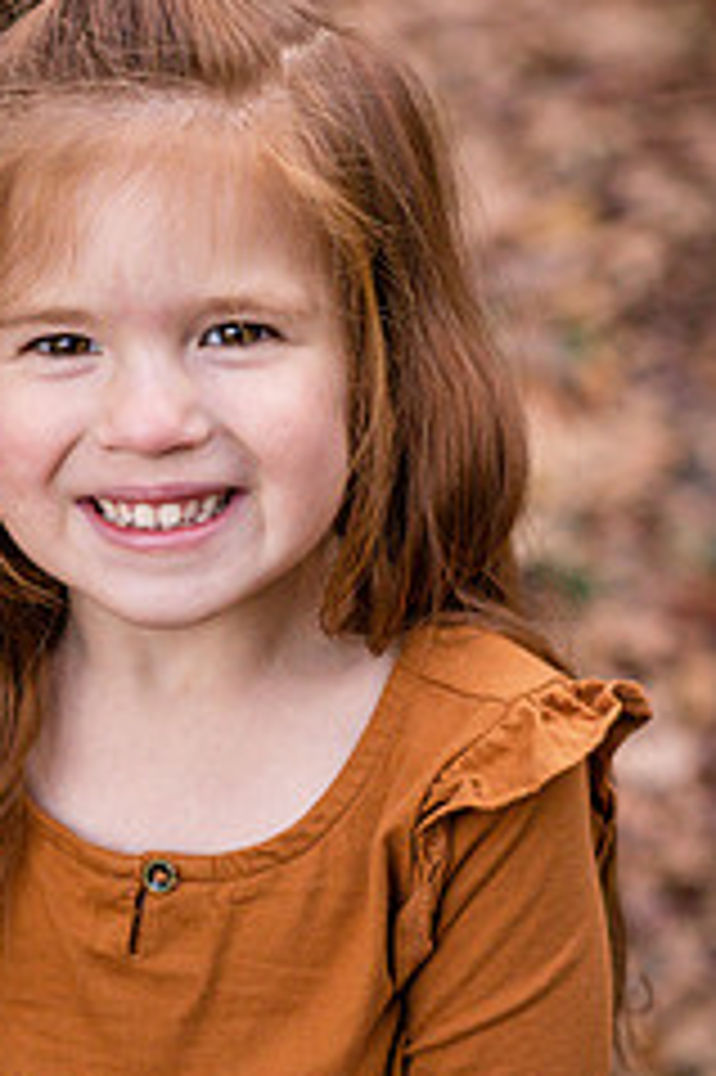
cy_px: 572
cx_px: 140
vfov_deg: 12.8
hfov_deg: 8.5
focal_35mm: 160
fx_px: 4780
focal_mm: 85
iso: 1250
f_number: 3.5
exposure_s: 1/400
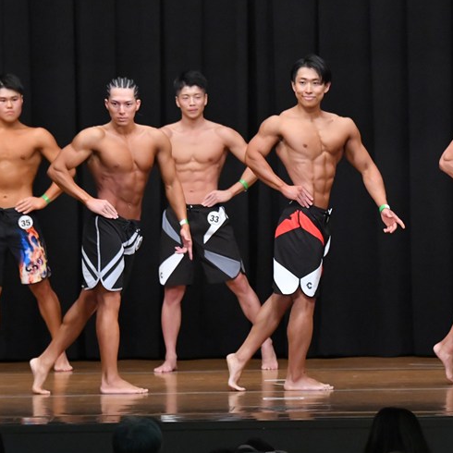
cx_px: 327
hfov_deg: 7.0
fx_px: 3716
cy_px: 228
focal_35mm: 251
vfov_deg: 7.0
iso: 8000
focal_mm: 125
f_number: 5.6
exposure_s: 1/400
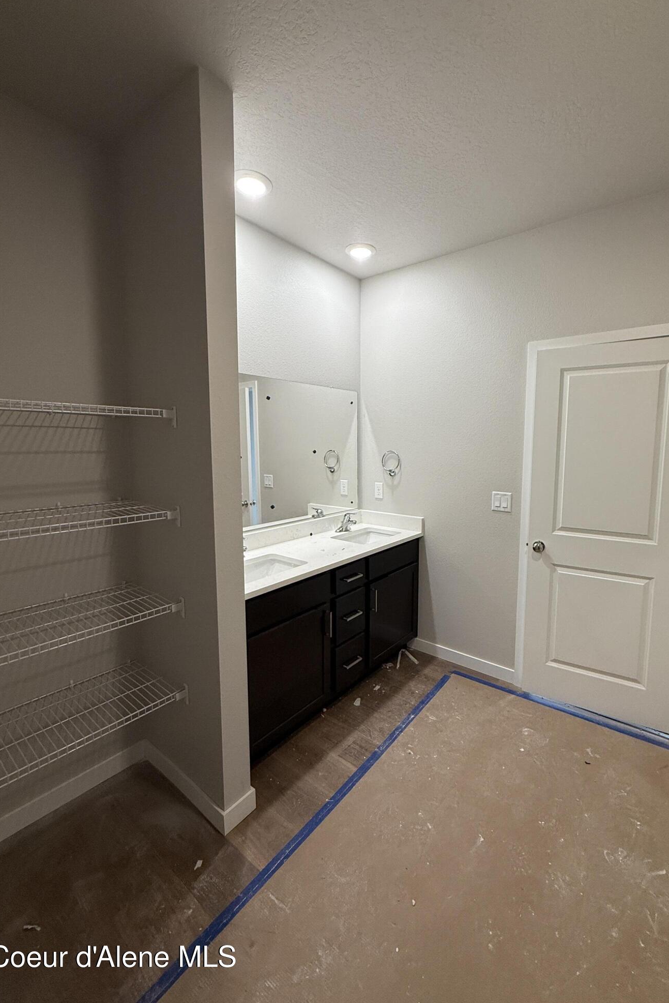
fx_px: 418
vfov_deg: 100.4
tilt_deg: -4.3
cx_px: 374
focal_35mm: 15
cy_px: 487
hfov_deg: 77.0
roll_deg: -0.3
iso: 160
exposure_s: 1/120
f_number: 2.2
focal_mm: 2.22
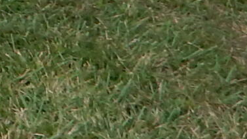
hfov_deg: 7.8
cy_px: -286
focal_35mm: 217
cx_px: -626
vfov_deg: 5.3
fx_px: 1421
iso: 125
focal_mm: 4.5
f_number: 3.7
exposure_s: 1/800
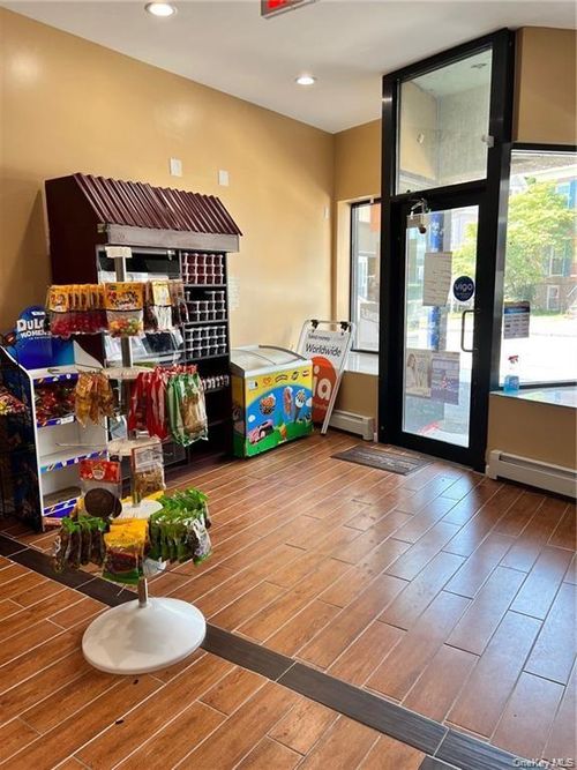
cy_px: 385
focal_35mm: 26
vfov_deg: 67.3
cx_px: 288
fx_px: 578
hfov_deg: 53.0
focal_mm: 5.7
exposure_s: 1/120
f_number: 1.5
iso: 50
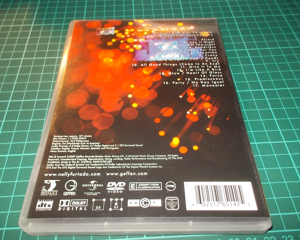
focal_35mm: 31
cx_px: 146
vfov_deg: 47.1
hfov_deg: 57.2
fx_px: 275
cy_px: 122
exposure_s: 1/30
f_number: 3.3
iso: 200
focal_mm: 4.1
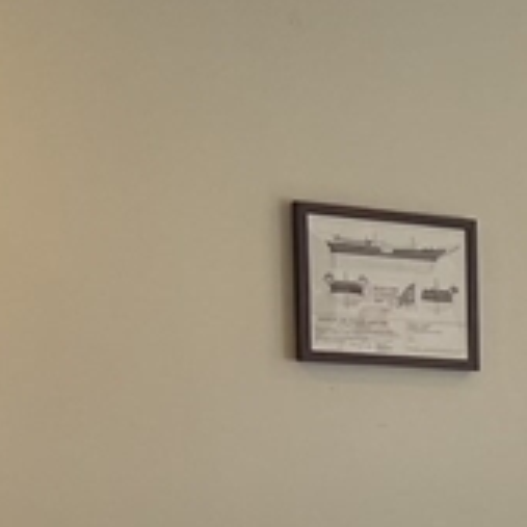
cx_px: 1257
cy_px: 783
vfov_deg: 12.0
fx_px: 2394
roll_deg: -1.0
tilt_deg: -7.0
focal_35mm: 139
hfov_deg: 10.7
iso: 40
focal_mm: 5.7
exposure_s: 1/284
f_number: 1.5
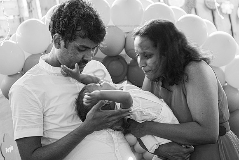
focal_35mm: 99
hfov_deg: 20.6
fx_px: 657
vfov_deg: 13.8
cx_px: 120
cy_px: 80
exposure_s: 1/60
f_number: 2.8
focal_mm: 66
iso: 3200
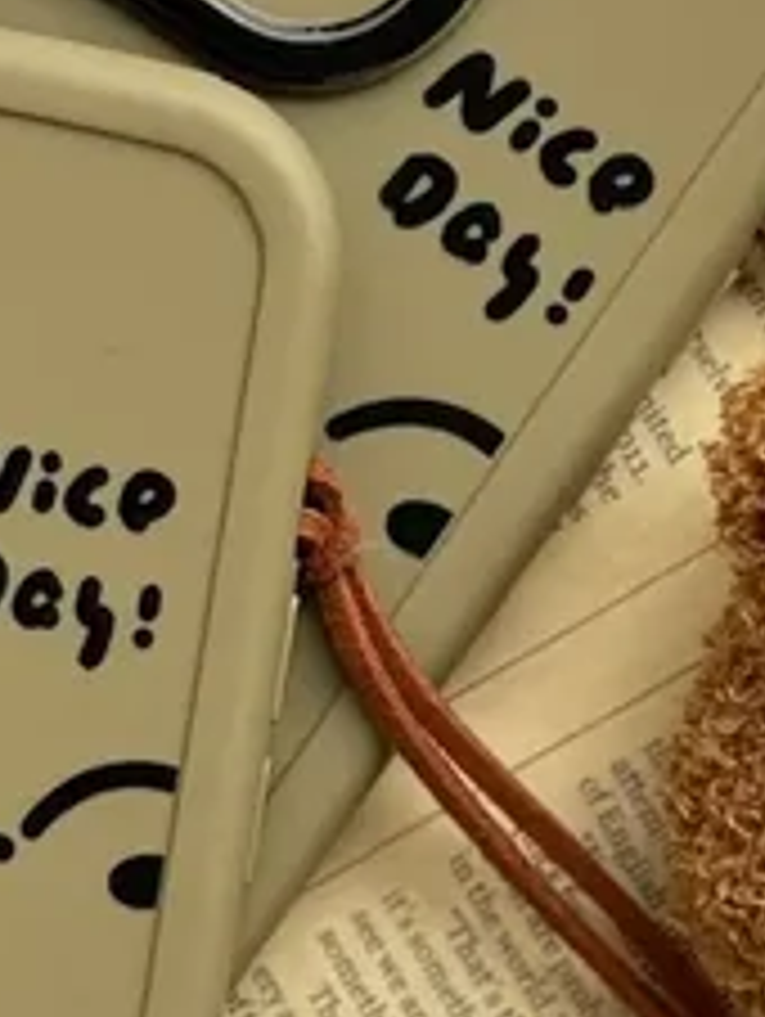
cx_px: 79
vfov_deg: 10.3
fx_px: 5617
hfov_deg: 7.8
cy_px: 315
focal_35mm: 191
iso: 64
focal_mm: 6.86
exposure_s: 1/292
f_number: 1.78
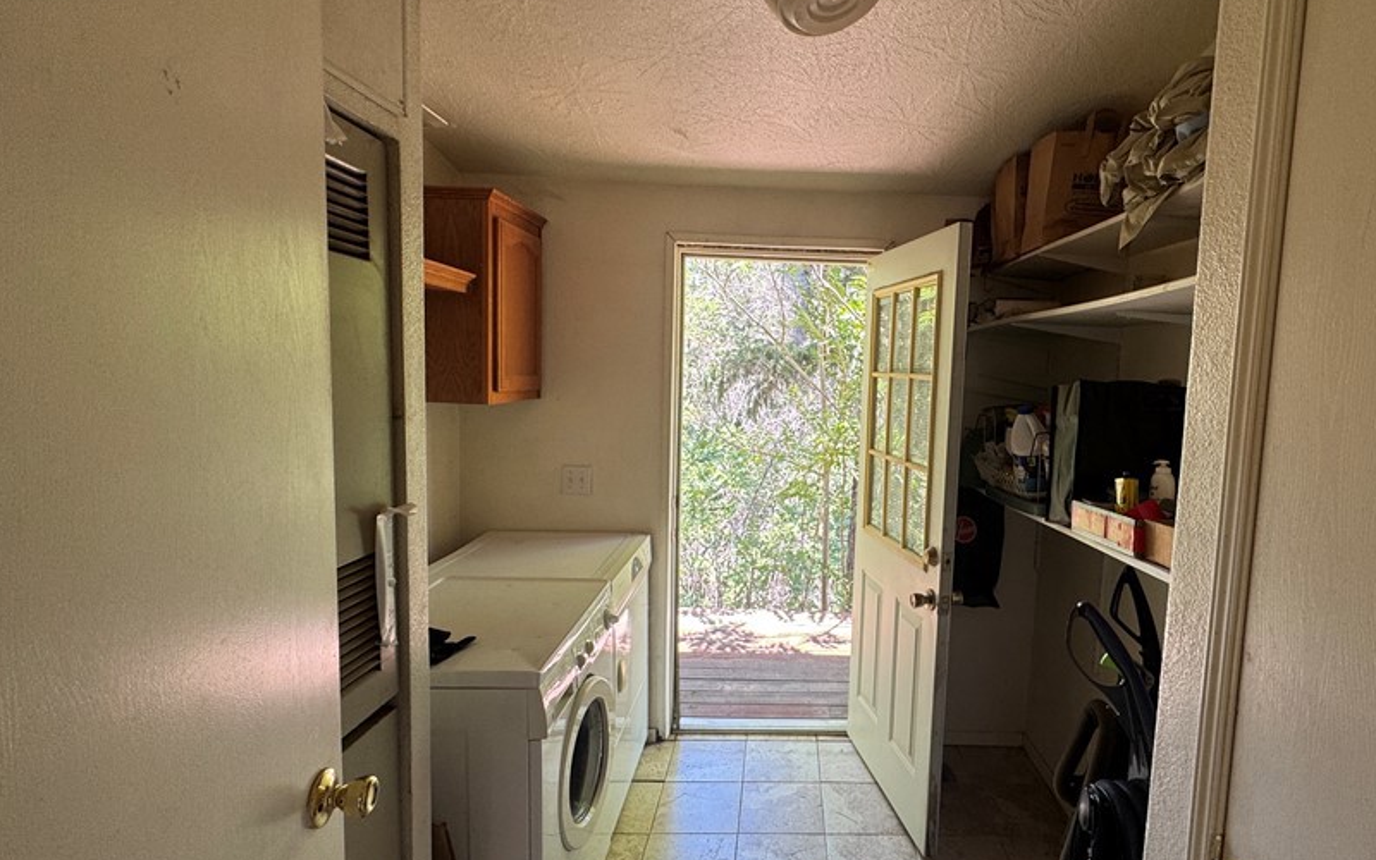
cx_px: 814
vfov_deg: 62.2
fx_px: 713
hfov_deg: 87.1
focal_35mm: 19
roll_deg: -2.9
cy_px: 442
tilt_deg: -5.6
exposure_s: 1/99
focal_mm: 2.22
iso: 80
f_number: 2.2
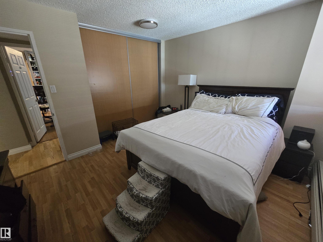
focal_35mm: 13
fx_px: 121
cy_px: 121
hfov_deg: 106.2
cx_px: 162
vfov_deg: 89.9
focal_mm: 2.2
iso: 800
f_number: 2.2
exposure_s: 1/60
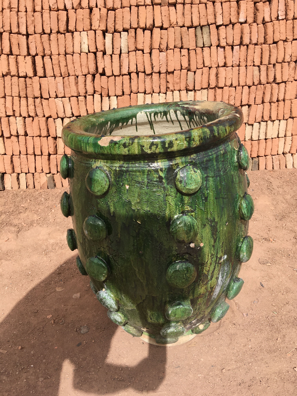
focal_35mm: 29
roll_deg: +3.2
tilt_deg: -21.9
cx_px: 148
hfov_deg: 48.2
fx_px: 332
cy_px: 198
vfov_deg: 61.7
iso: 25
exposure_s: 1/1166
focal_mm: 4.15
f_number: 2.2
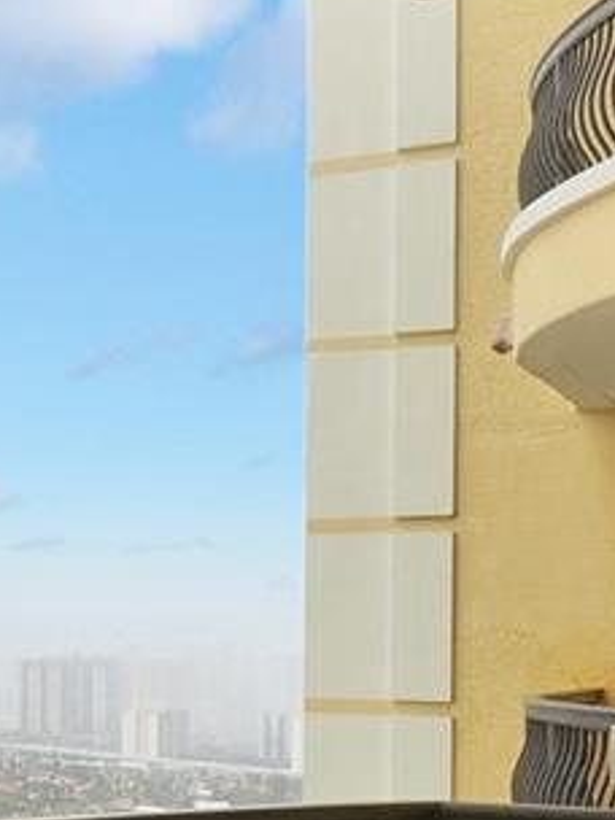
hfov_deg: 15.1
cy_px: 637
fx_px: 1919
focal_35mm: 81
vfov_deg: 23.8
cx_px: -583
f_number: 20
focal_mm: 16
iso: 250
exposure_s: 1/60
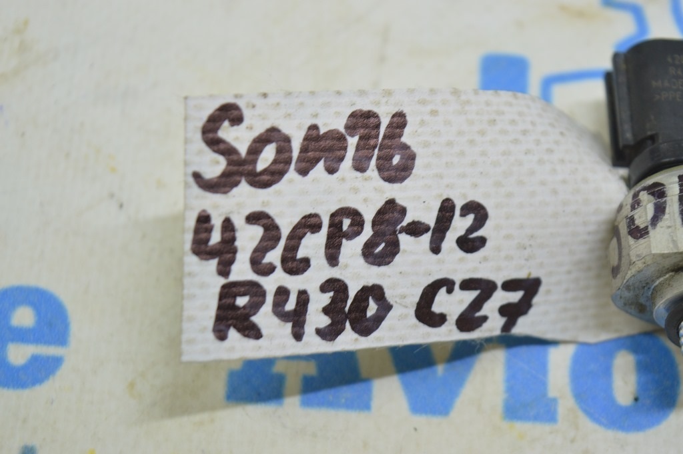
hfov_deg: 24.6
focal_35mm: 82
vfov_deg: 16.5
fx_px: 1564
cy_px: 227
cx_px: 342
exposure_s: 1/20
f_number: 5.6
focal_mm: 55
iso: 400
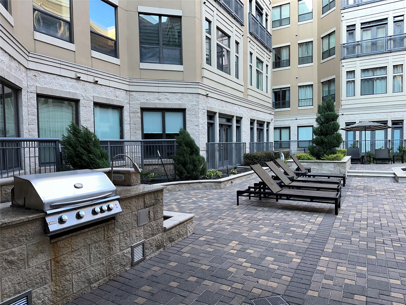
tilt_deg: -2.1
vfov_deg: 56.8
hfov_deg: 71.6
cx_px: 203
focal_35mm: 24
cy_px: 152
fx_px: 281
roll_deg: +0.4
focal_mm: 6.86
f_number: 1.78
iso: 50
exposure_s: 1/357
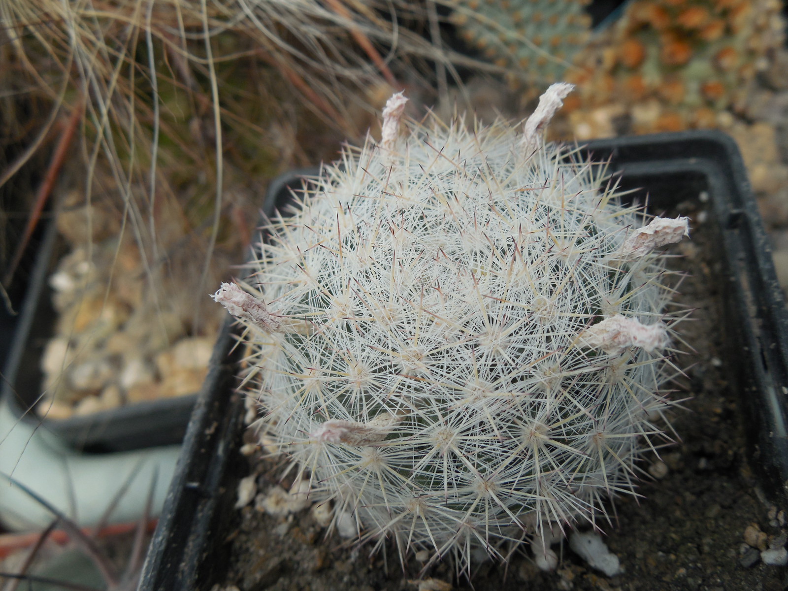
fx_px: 706
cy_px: 296
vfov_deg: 45.4
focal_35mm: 31
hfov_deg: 58.4
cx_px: 394
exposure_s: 1/400
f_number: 3.6
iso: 125
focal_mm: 5.6
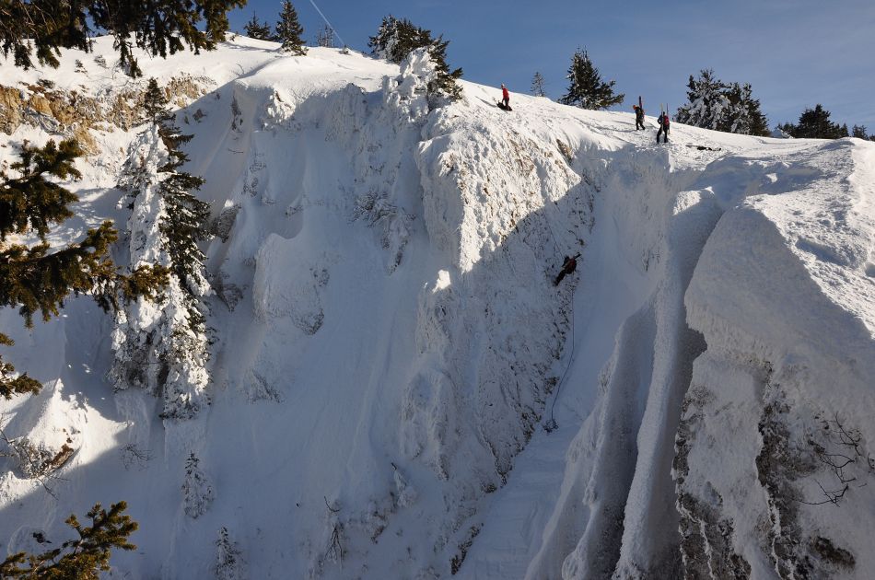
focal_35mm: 32
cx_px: 438
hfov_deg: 59.6
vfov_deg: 41.6
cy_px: 290
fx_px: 764
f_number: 13
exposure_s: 1/320
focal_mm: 21
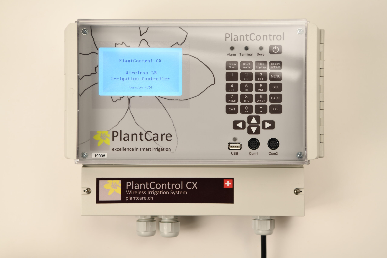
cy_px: 129
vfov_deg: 19.5
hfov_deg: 28.8
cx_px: 194
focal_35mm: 70
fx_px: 752
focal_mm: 70
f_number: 5.6
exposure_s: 1/8
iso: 100
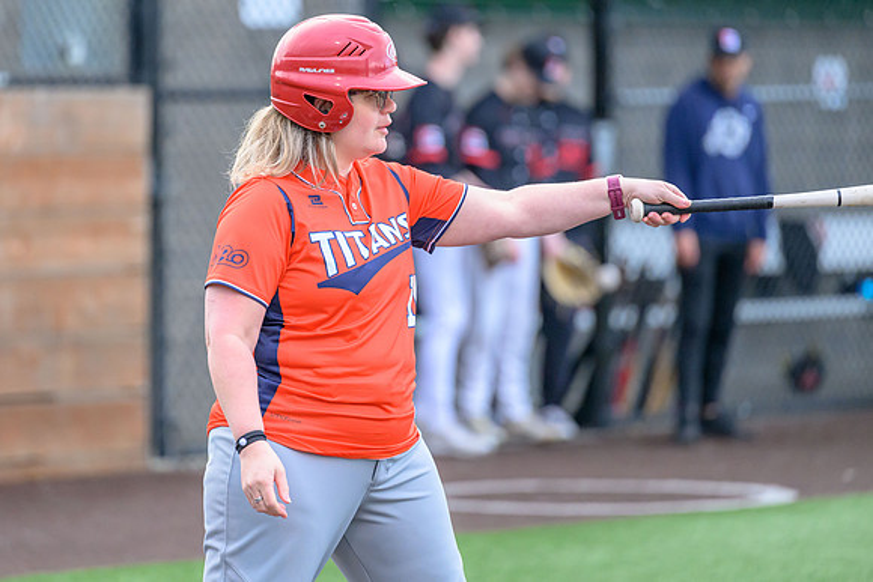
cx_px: 327
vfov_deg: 5.5
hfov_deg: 8.2
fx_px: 6106
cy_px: 223
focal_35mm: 252
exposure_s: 1/2000
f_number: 3.2
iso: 3200
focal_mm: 200
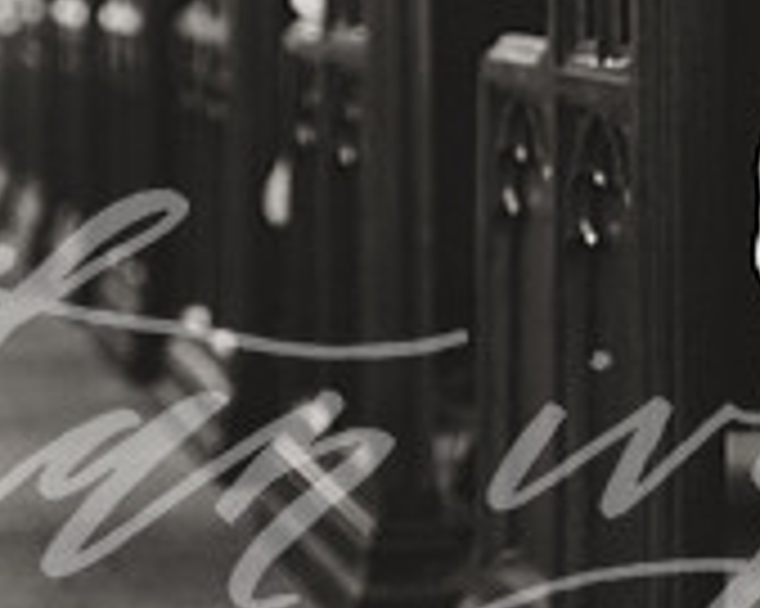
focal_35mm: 113
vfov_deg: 13.4
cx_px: -72
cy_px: -65
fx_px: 2540
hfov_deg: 16.5
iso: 800
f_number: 1.4
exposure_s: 1/125
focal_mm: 35
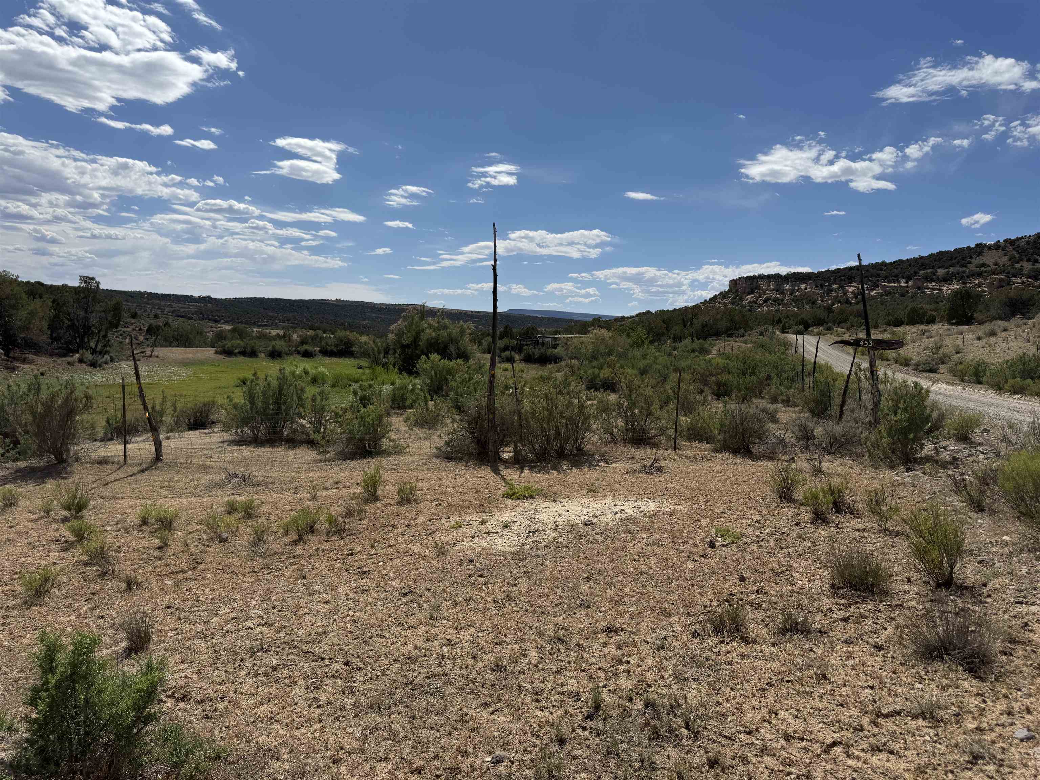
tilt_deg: -4.8
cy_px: 390
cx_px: 520
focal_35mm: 24
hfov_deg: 71.6
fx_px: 721
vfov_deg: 56.8
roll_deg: -2.2
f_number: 1.78
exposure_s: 1/10309
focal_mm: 6.76
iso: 80
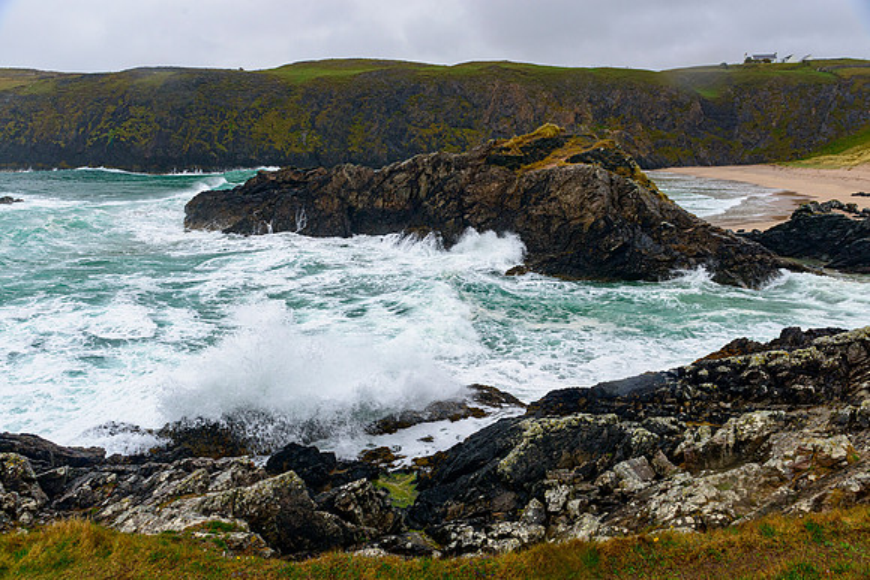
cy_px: 290
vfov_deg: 53.2
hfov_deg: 73.7
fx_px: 580
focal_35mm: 24
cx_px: 435
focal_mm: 24
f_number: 8
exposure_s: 1/100
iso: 400
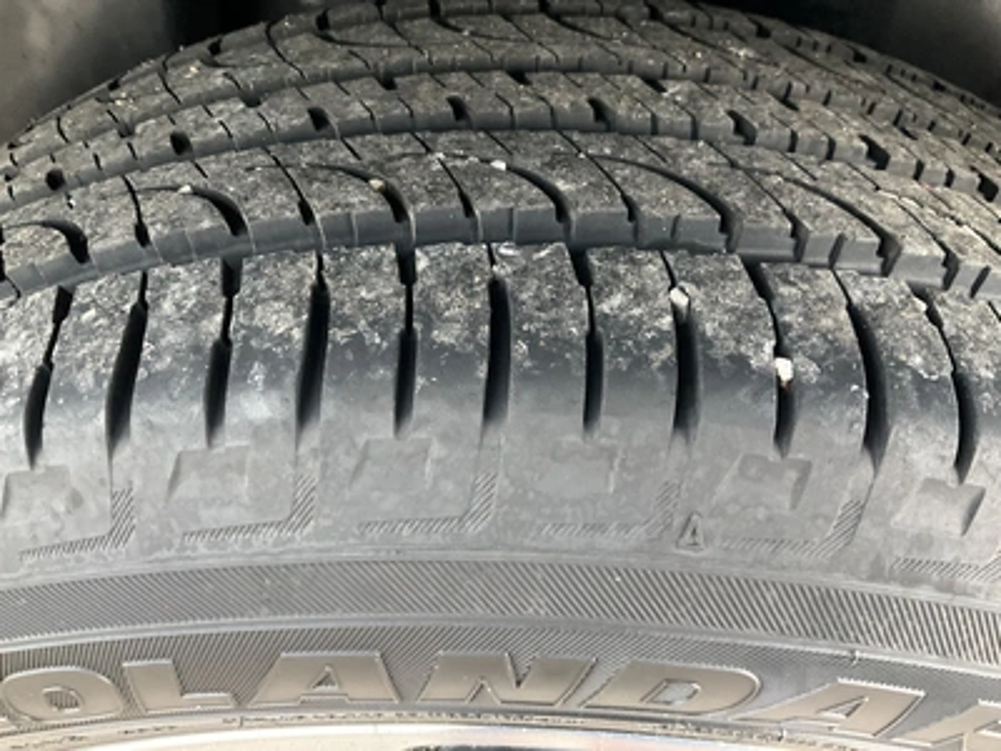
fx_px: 839
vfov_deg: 48.2
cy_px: 376
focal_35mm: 29
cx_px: 500
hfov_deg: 61.7
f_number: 1.8
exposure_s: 1/40
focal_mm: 3
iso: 320
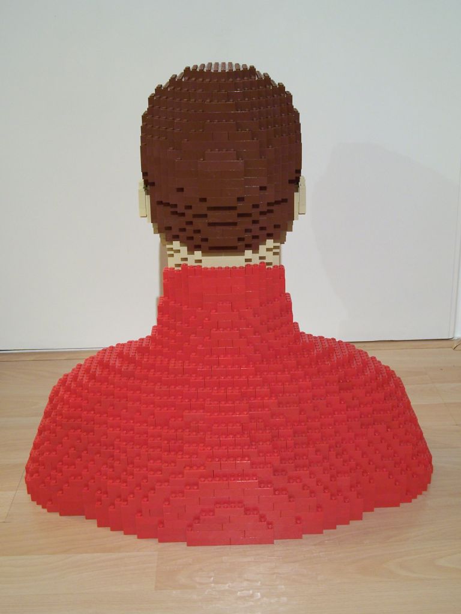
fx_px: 852
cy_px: 307
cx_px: 230
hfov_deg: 30.3
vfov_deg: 39.7
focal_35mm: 48
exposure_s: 1/2
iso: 80
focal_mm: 8
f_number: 3
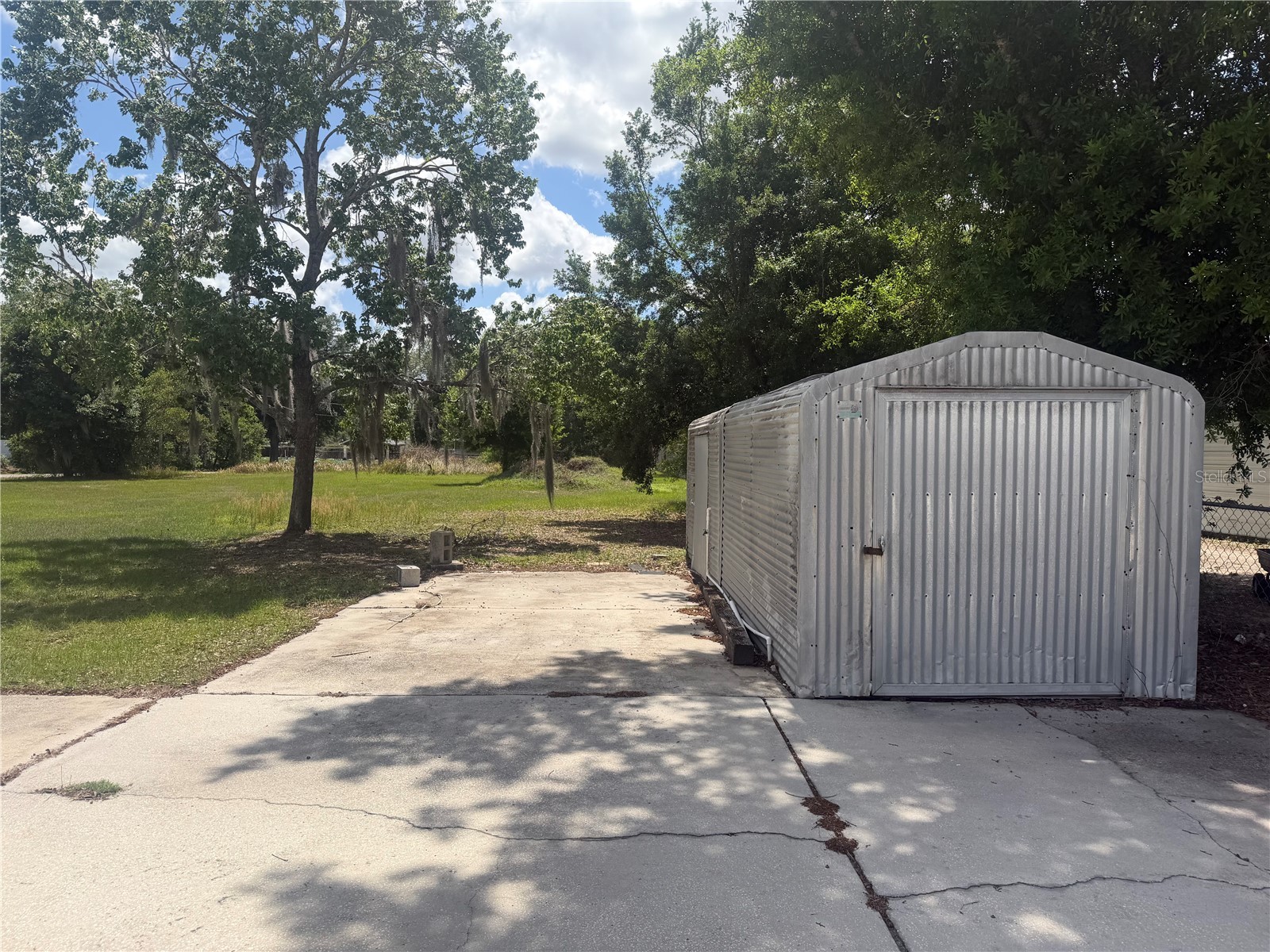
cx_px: 635
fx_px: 881
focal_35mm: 24
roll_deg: -0.4
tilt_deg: -0.9
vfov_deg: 56.8
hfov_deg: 71.6
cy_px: 476
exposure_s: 1/4975
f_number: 1.78
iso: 80
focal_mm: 6.76
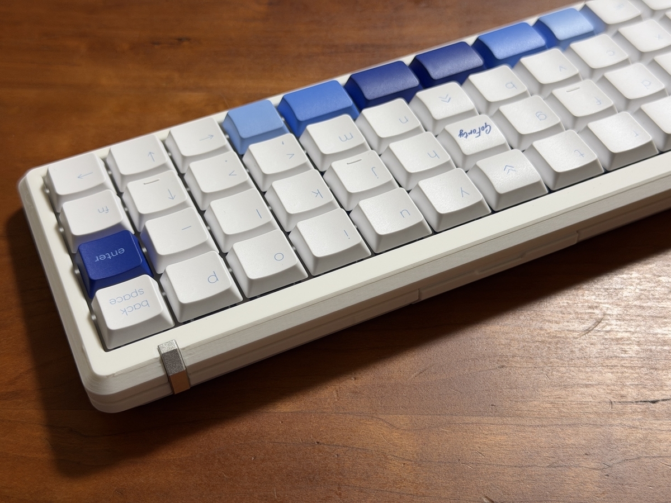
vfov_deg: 30.3
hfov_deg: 39.7
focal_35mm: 48
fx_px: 930
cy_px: 252
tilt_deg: -49.5
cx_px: 336
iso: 100
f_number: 1.78
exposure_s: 1/60
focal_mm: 6.76
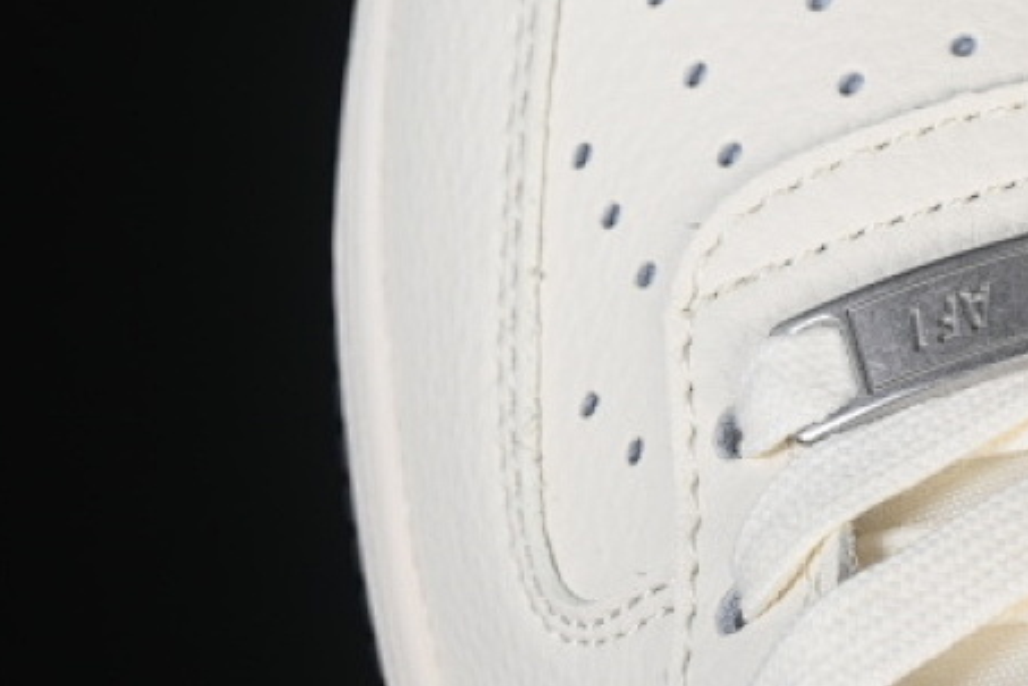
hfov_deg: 11.4
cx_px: 892
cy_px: 104
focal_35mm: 179
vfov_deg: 7.7
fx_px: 5111
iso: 160
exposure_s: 1/80
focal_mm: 50
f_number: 7.1
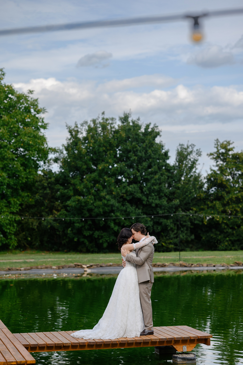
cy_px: 182
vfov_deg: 23.9
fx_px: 862
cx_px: 122
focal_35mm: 85
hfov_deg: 16.0
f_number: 2.8
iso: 100
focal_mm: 85
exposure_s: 1/1250
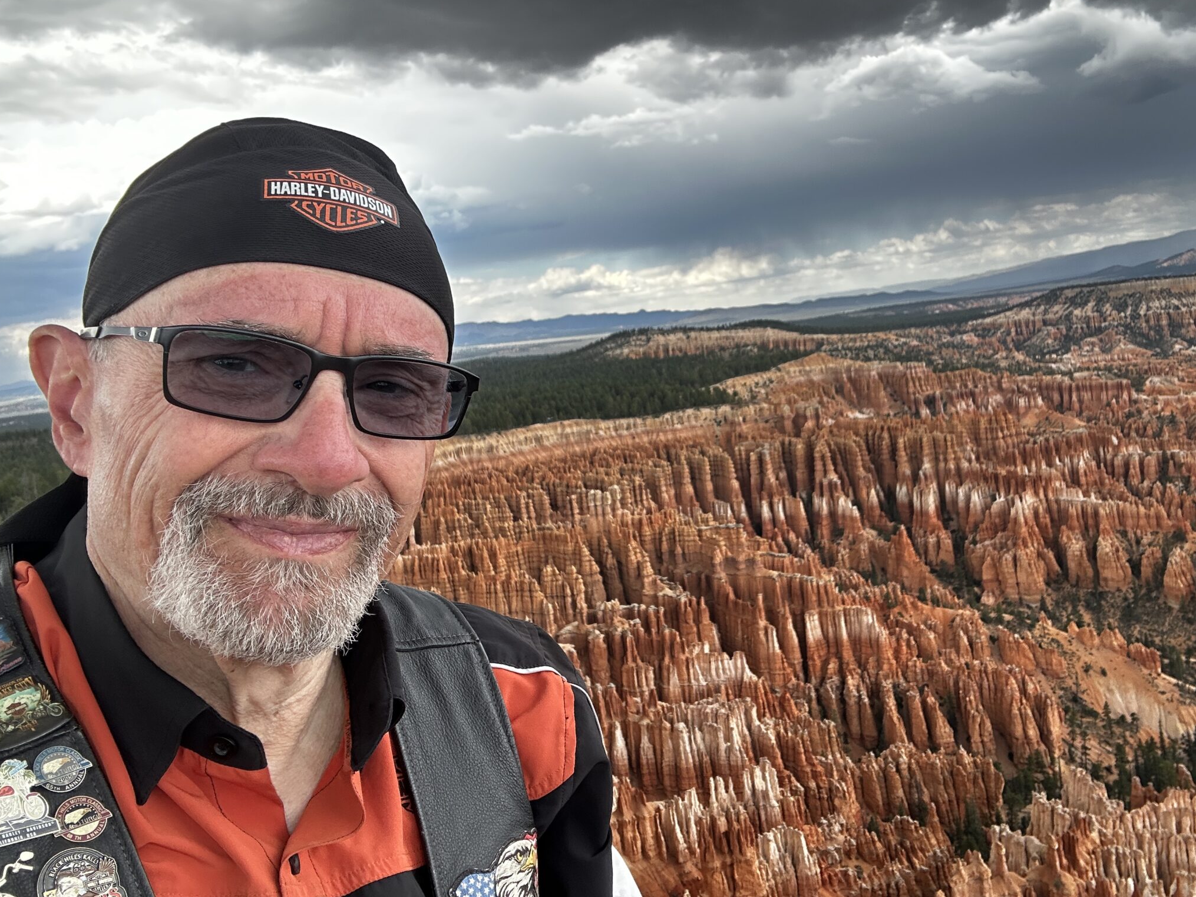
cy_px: 360
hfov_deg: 61.0
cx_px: 736
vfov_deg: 48.0
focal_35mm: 29
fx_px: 1002
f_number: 1.9
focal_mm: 2.69
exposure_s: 1/226
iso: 25
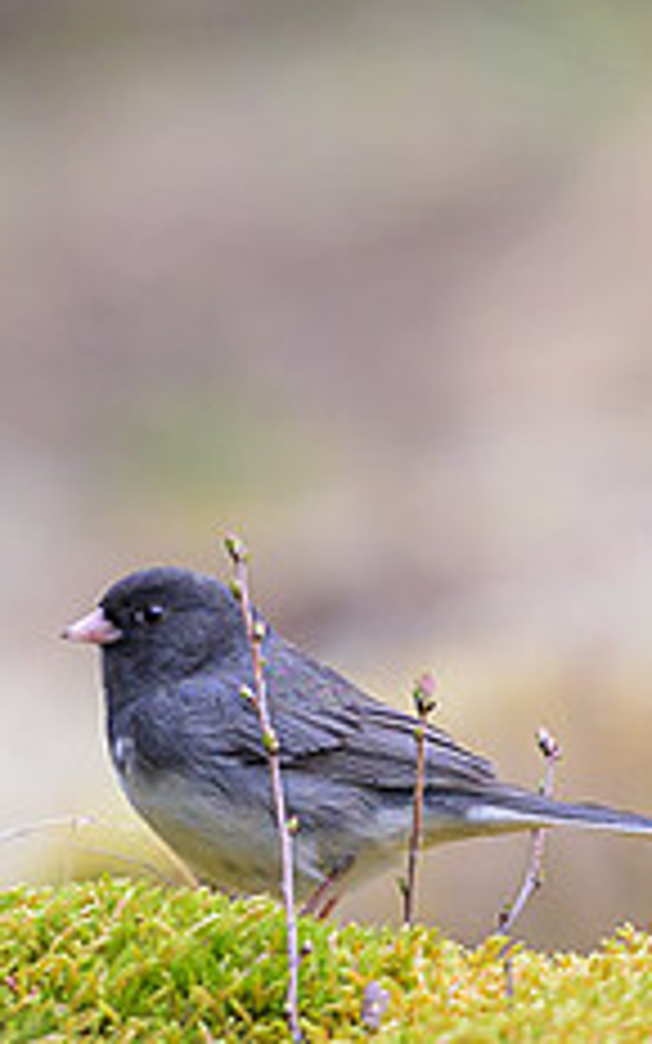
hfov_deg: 0.6
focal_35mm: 2120
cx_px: 82
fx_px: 60273
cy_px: 701
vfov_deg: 1.0
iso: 1250
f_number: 2.8
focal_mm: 400
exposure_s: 1/1000
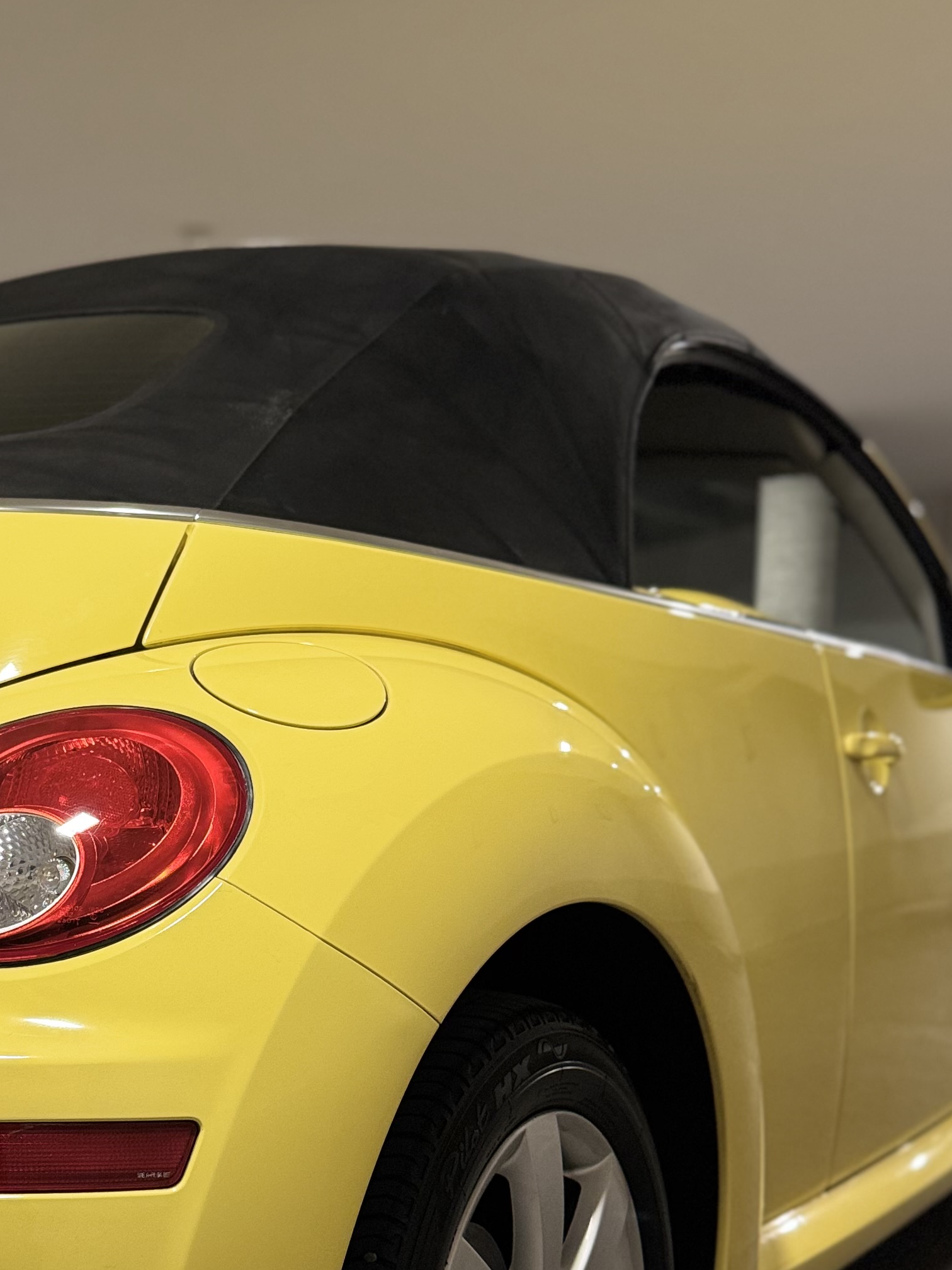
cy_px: 779
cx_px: 184
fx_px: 1760
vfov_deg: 39.4
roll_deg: -2.1
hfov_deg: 29.5
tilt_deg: -2.3
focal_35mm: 48
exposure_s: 1/60
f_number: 1.78
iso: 250
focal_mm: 6.76
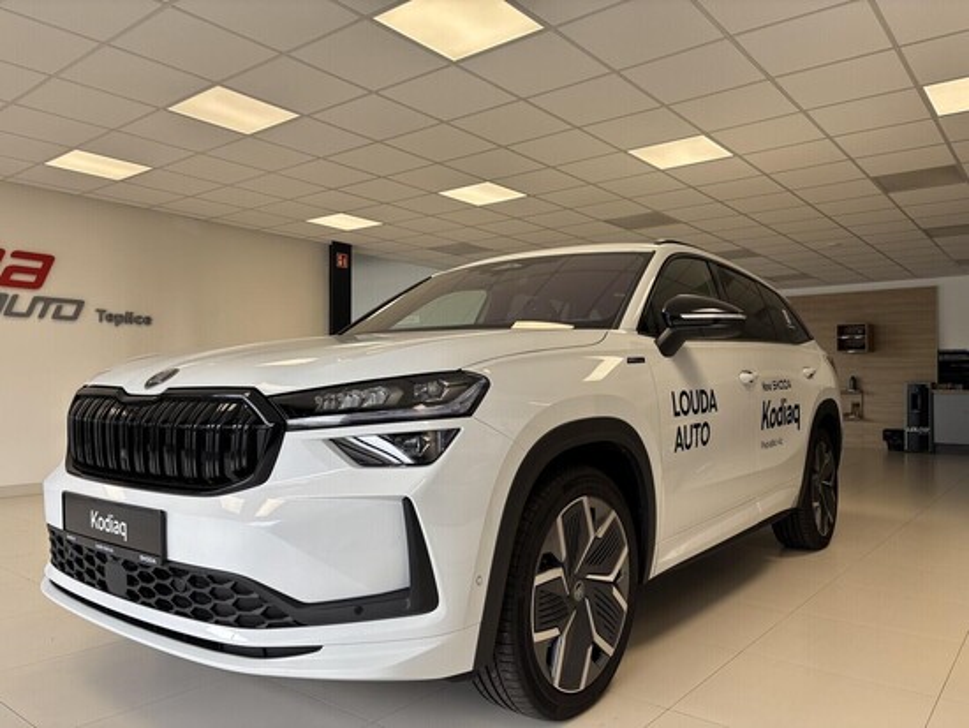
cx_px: 484
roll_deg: -0.2
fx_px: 728
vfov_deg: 53.1
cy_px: 364
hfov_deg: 67.3
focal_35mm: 26
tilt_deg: +1.0
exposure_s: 1/135
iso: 32
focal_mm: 5.96
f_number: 1.6
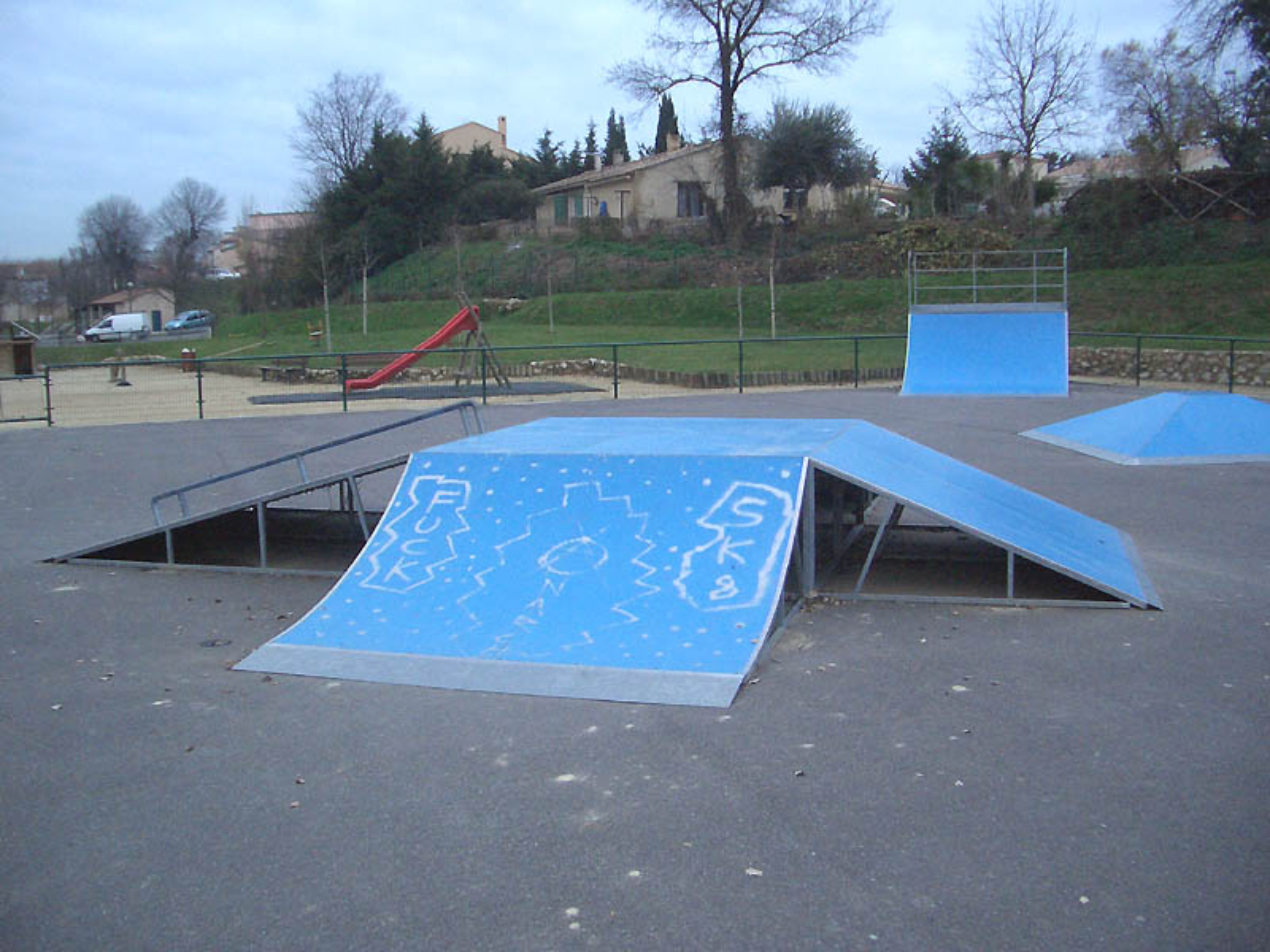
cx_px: 635
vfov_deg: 40.7
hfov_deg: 52.6
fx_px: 1284
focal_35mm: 35
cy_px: 476
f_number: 2.6
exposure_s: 1/80
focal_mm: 5.8
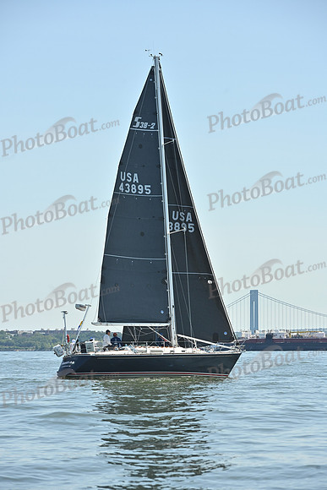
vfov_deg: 12.8
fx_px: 2179
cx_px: 164
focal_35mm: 160
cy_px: 245
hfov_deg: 8.6
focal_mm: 160
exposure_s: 1/1000
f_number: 9
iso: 320
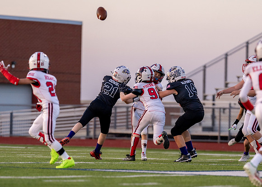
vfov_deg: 4.3
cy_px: 146
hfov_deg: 6.0
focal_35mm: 336
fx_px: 2500
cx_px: 159
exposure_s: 1/1250
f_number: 2.8
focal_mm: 200
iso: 800
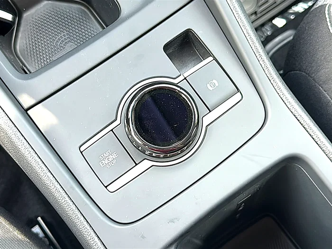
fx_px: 422
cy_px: 124
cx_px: 166
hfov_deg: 42.9
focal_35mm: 44
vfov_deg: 32.9
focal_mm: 6.86
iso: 64
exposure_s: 1/66
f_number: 1.78
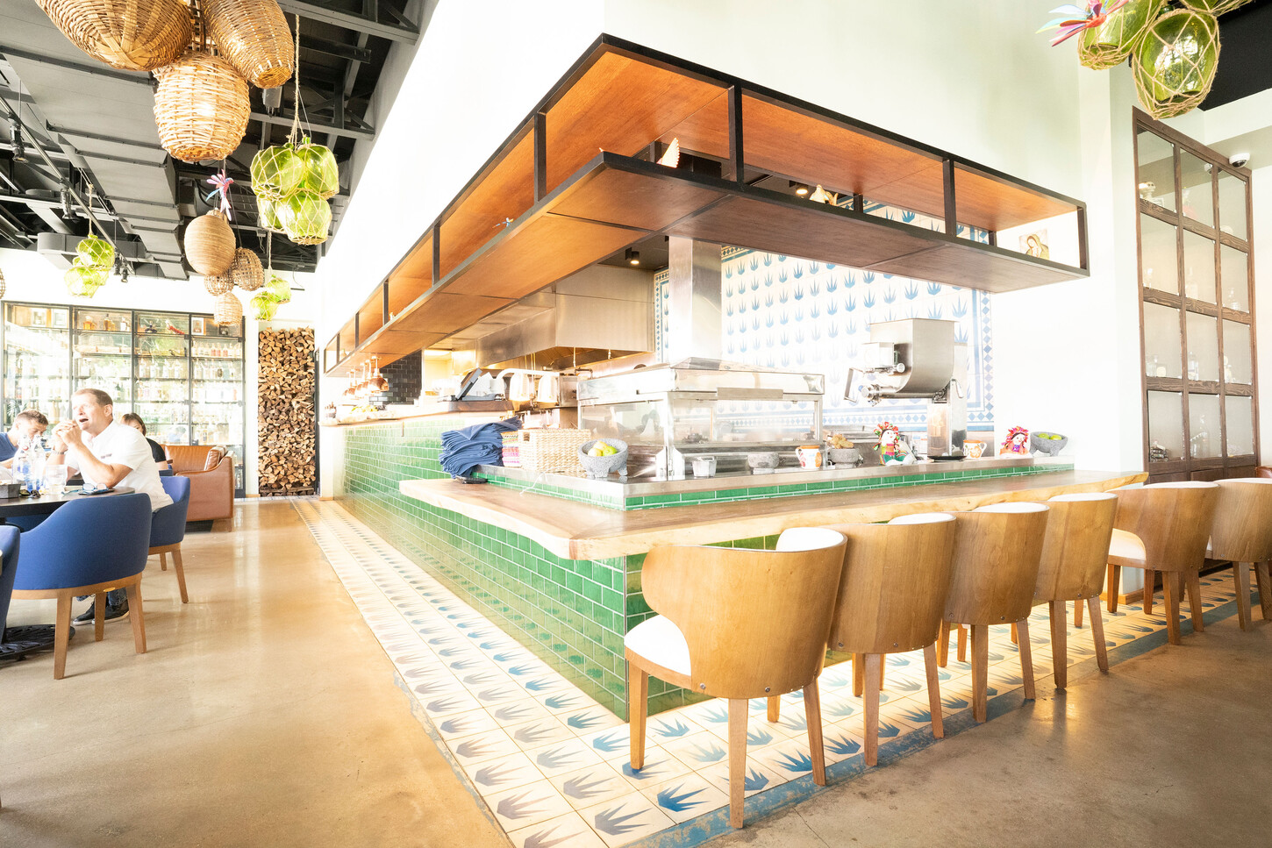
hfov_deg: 90.0
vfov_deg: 67.4
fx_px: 636
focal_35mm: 18
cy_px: 424
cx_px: 636
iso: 6400
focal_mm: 18
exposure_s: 1/30
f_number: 9
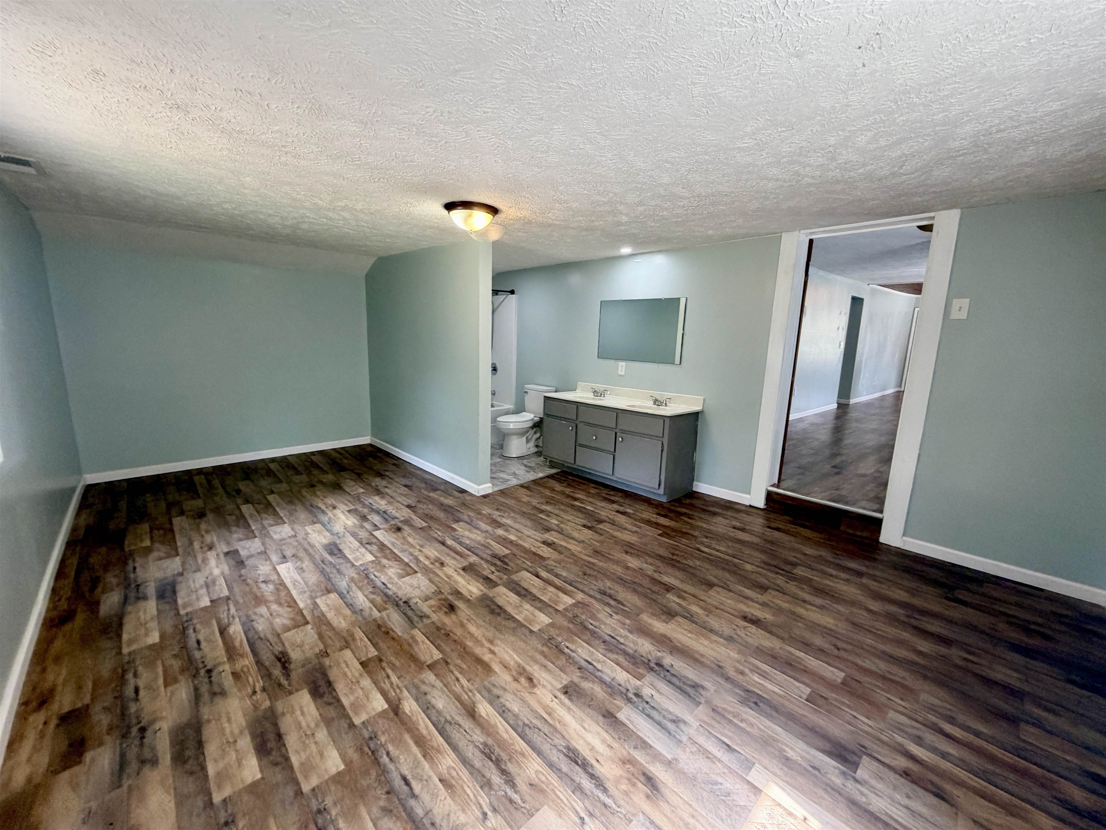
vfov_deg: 85.7
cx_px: 553
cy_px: 415
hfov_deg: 102.1
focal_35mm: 14
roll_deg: -1.9
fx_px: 447
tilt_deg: -7.9
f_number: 2.2
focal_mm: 2.22
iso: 250
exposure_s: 1/120
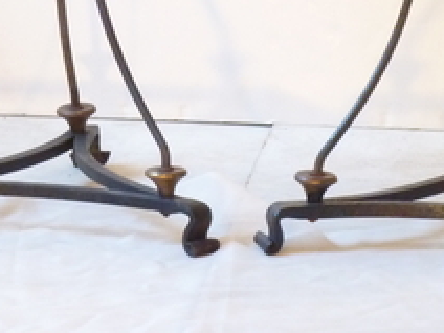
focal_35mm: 314
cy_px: -119
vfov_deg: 4.7
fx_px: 4028
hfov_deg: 6.3
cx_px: 207
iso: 400
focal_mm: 18.2
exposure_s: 1/13
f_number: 4.4
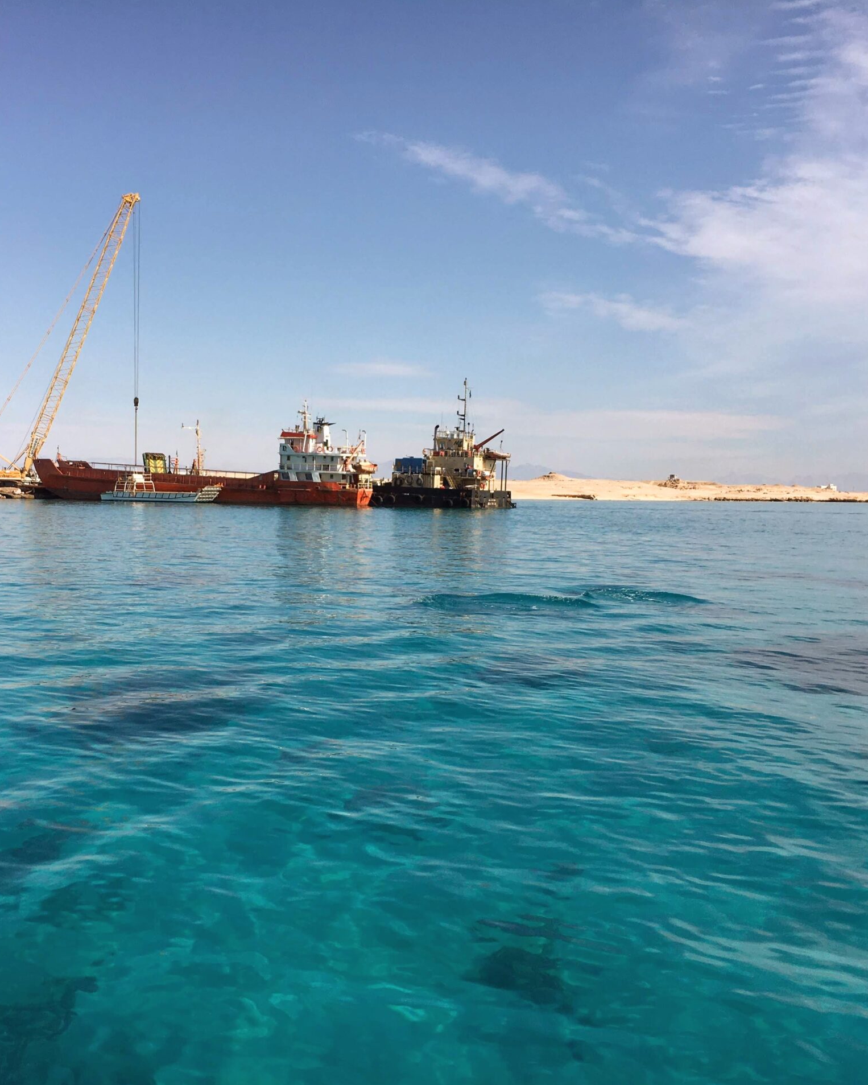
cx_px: 339
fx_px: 1220
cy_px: 544
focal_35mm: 38
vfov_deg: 47.9
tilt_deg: -5.7
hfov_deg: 39.0
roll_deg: -1.7
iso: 25
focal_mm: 4.15
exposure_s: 1/2653
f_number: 2.2
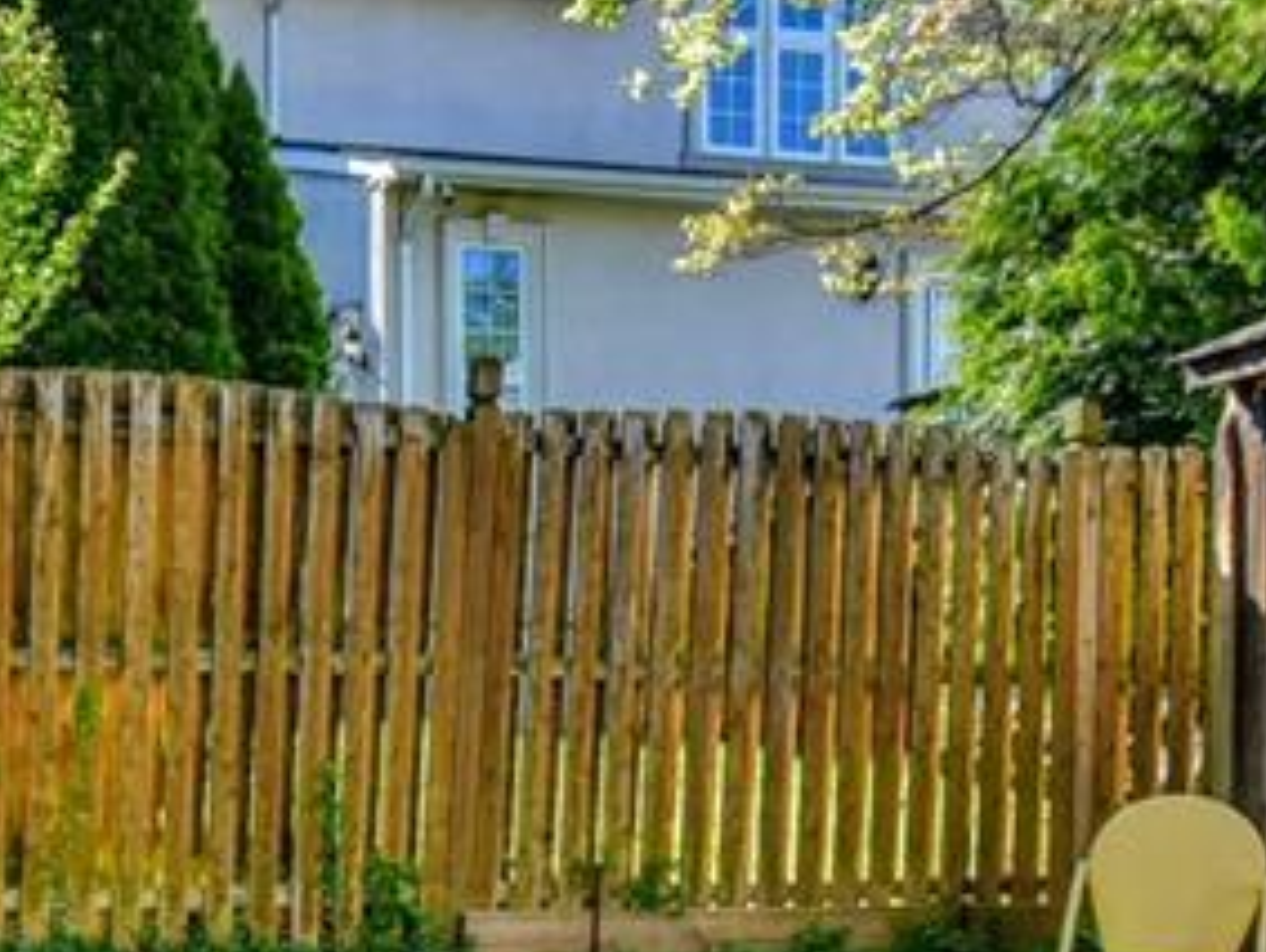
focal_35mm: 66
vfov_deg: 21.5
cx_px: 103
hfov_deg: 28.1
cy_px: 950
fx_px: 2417
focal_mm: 19
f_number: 4.5
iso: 1250
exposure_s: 1/1600
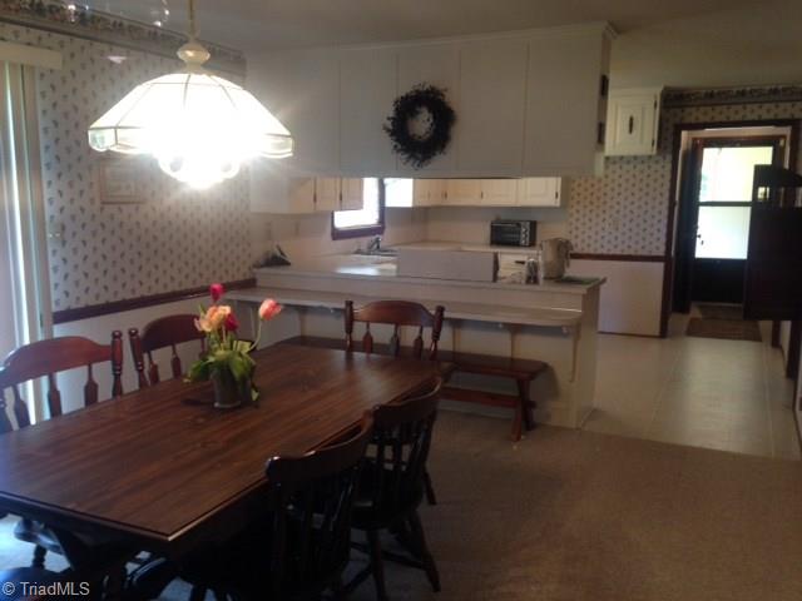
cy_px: 300
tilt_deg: -9.2
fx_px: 765
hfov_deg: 55.4
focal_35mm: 33
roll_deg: -0.3
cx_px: 401
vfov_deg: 42.9
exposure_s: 1/20
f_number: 2.4
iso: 80
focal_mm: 4.12
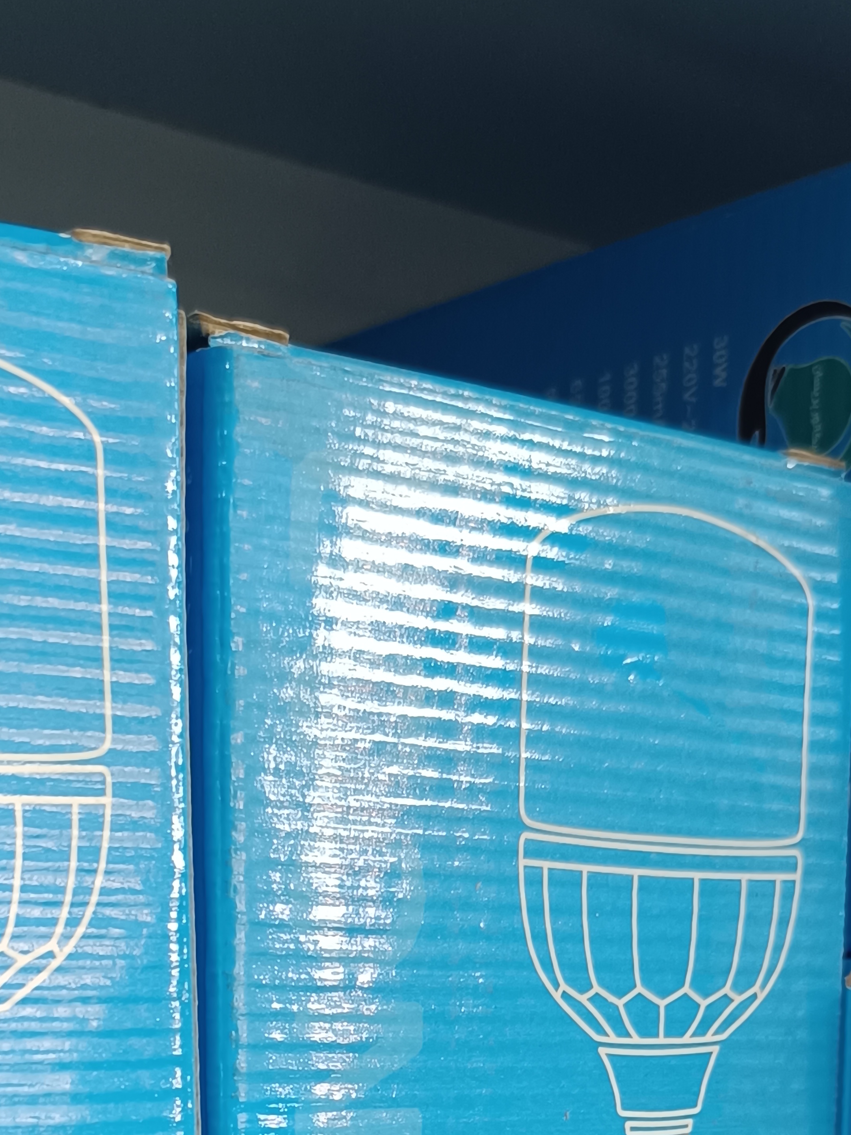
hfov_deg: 21.6
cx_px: 338
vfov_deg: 25.2
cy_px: 1426
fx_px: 2229
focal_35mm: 68
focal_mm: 6.14
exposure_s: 1/120
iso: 1212
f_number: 1.65
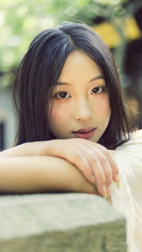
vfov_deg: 39.2
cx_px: 82
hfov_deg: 22.6
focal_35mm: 53
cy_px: 125
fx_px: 355
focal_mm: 50
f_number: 1.8
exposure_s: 1/250
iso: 320
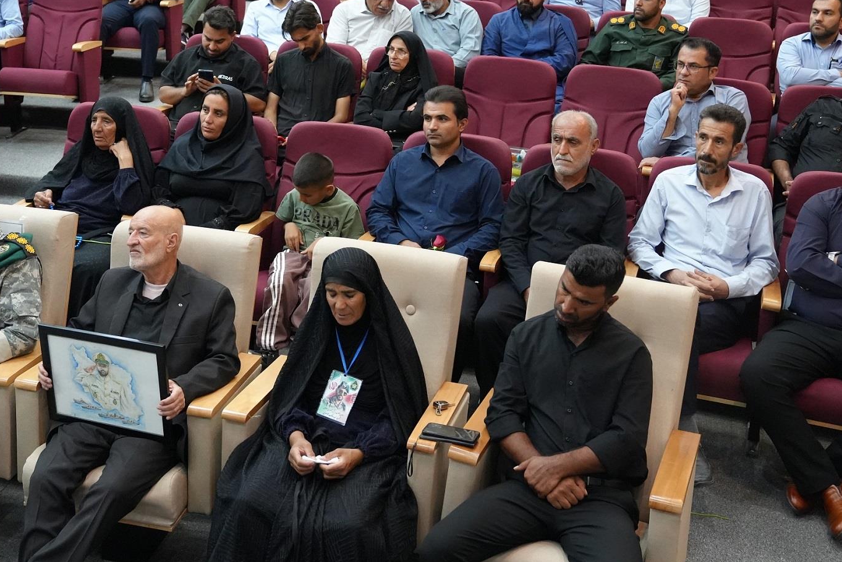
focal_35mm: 49
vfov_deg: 27.1
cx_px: 341
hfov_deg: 40.2
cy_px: 138
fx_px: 1146
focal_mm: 32
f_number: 4
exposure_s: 1/160
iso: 8000
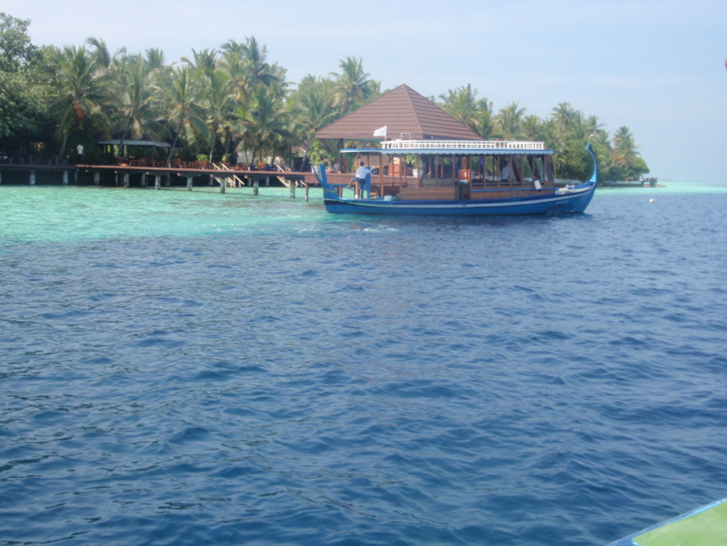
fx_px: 756
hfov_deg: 51.4
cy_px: 273
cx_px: 364
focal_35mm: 36
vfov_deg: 39.7
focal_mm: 6.53
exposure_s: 1/160
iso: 64
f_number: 6.3
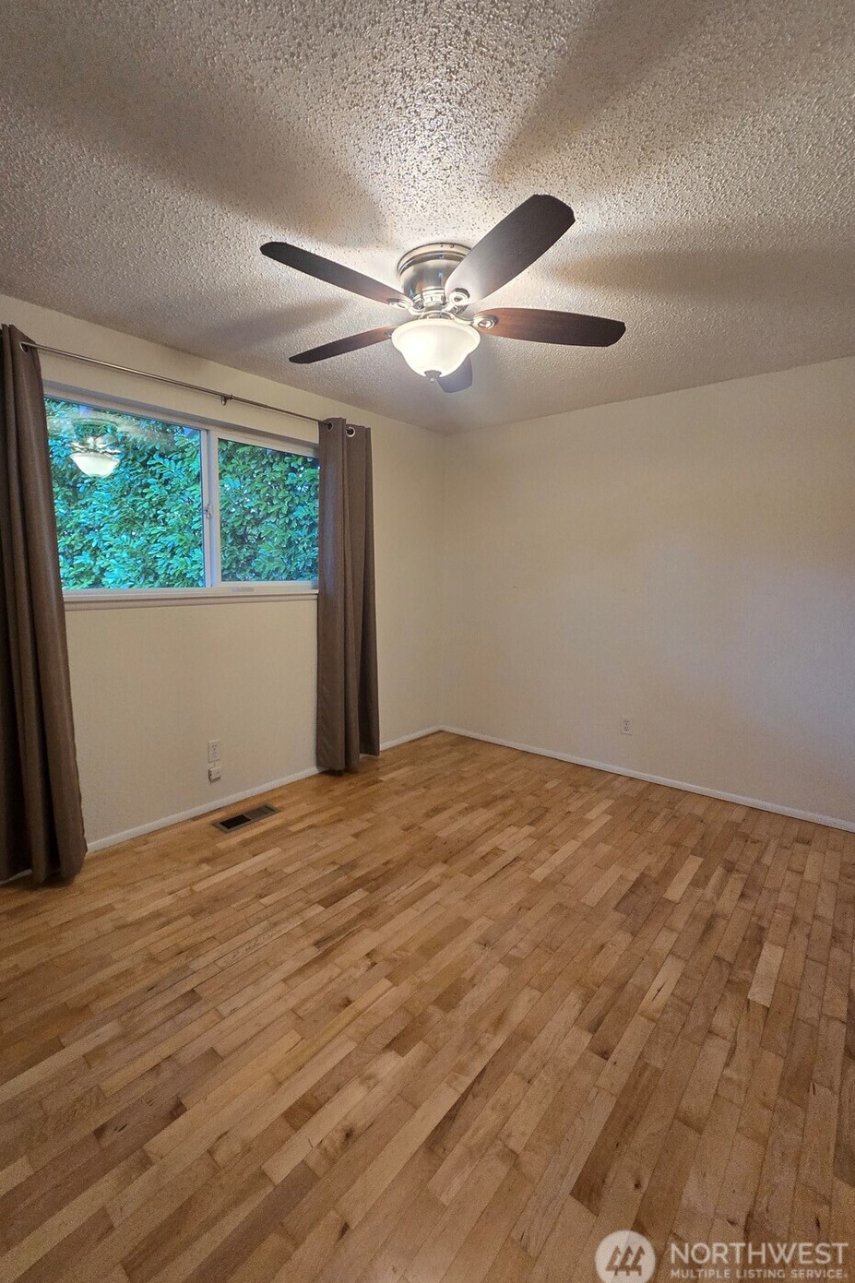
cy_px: 639
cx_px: 379
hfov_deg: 80.9
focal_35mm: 14
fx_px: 499
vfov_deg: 104.3
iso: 400
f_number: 2.2
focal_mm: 2.2
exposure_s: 1/60
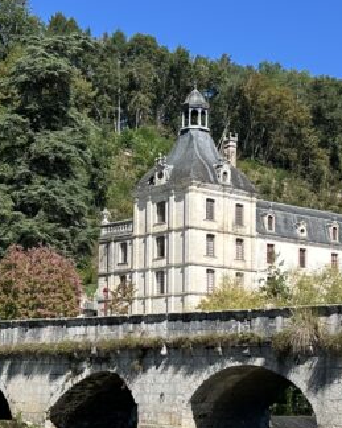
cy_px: 285
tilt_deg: +4.9
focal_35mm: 74
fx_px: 937
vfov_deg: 25.6
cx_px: 149
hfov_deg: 20.7
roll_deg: -0.7
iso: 80
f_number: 1.78
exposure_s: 1/3247
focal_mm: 6.86
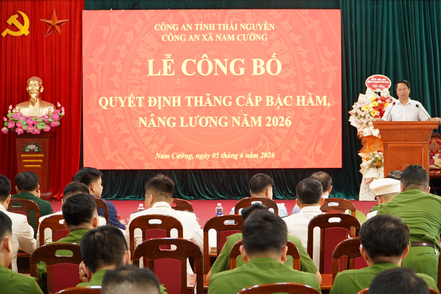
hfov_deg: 33.4
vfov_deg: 22.6
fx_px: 735
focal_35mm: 60
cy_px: 147
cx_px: 220
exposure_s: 1/10
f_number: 4
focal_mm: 40
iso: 250
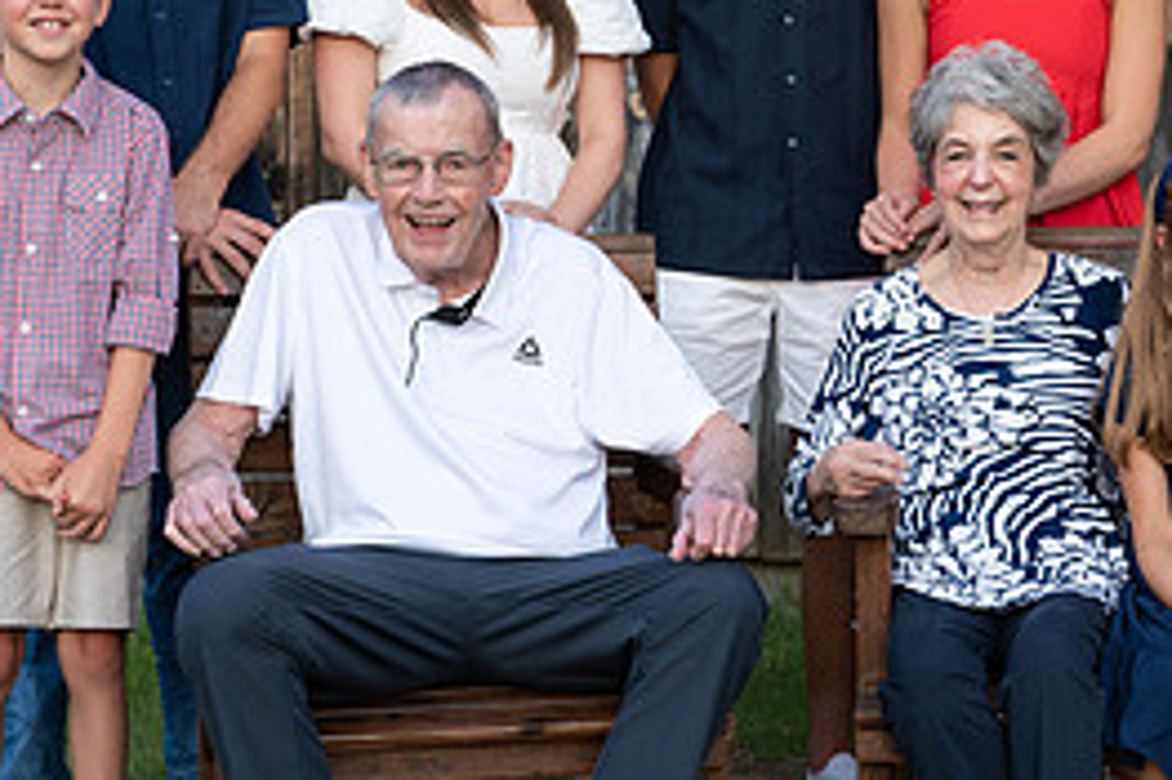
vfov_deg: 11.4
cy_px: 238
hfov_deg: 17.0
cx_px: 811
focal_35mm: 120
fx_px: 3904
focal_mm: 50
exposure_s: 1/500
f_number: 2.8
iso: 200
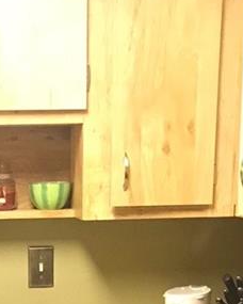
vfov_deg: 14.7
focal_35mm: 115
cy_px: 541
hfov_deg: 13.2
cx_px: -2
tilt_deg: -18.2
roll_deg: +1.5
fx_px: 1034
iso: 100
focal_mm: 3.99
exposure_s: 1/9
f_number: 1.8
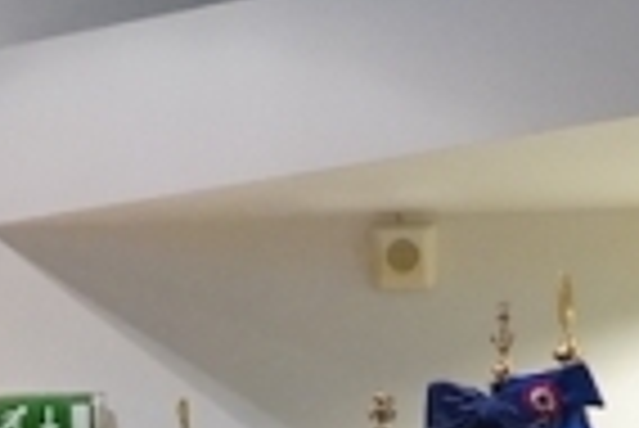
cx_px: 270
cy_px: 901
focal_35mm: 220
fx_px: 3909
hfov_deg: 9.3
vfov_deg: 6.1
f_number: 4.5
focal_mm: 26
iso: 3200
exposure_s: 1/125
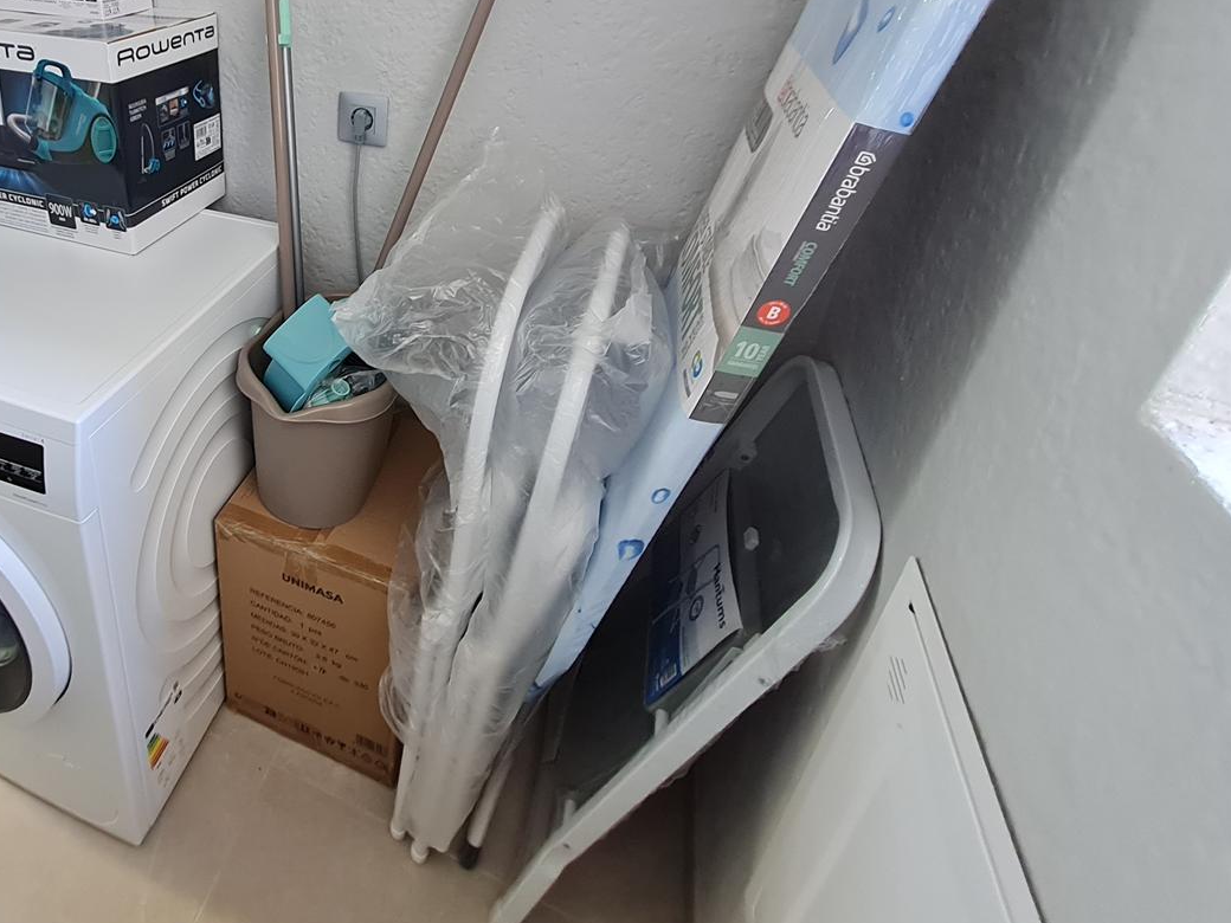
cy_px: 250
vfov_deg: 62.8
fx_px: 711
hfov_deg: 75.8
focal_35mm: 20
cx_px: 308
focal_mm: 1.74
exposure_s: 1/50
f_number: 2.2
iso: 160
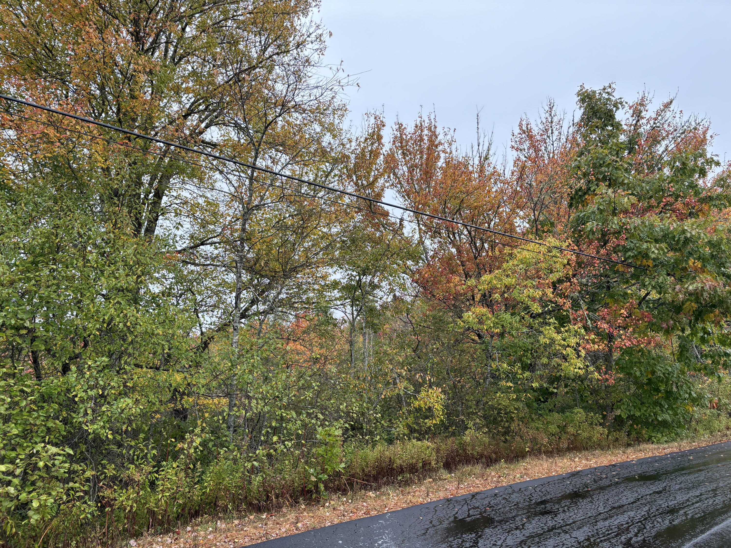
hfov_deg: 67.3
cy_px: 274
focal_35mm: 26
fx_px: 549
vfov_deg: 53.1
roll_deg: +0.7
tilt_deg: +10.4
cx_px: 366
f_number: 1.6
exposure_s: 1/466
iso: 50
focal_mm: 5.96
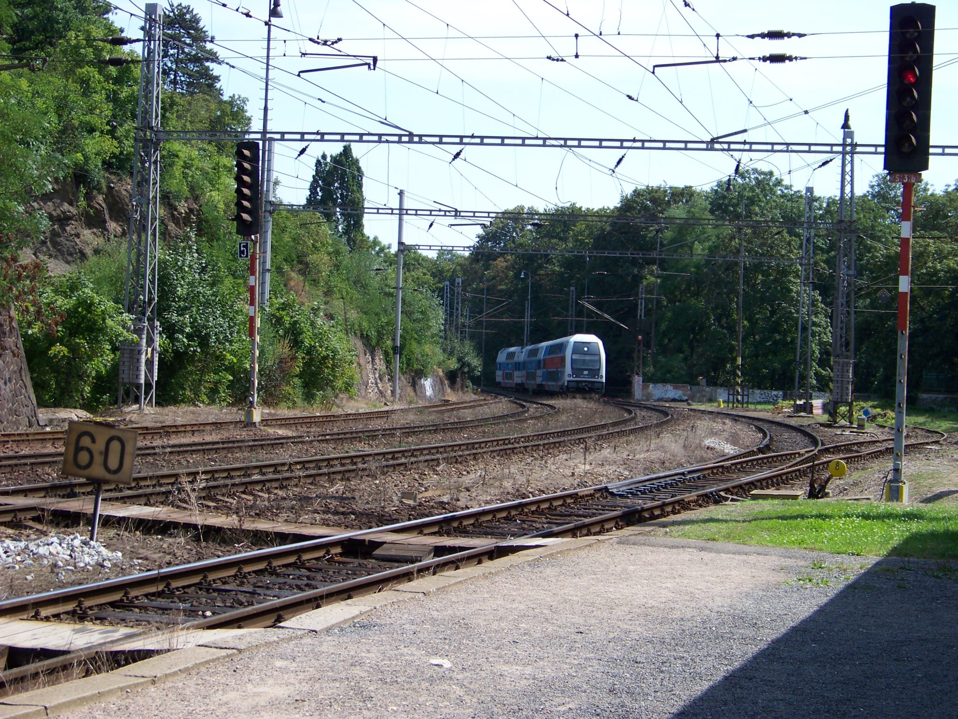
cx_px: 479
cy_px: 360
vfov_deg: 21.0
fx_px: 1937
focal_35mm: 70
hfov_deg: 27.8
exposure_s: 1/640
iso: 64
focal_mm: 11.7
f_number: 3.2
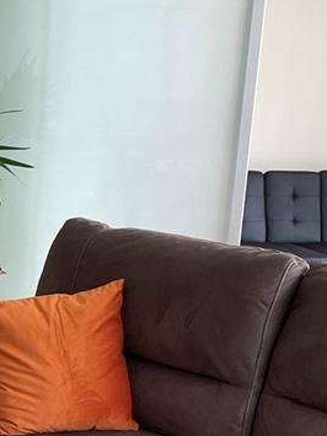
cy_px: 376
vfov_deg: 21.8
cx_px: -136
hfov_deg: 15.7
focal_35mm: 88
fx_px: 1109
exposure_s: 1/60
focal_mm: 4.2
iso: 80
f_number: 1.6
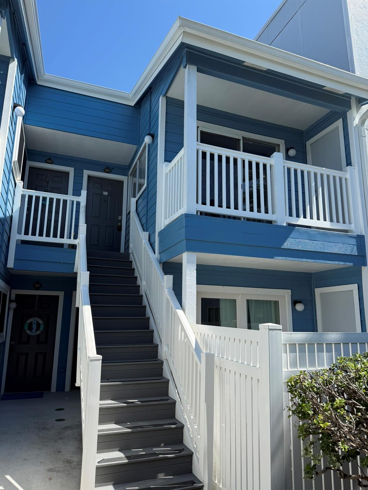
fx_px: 340
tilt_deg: +13.6
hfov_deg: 56.8
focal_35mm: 24
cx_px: 184
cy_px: 245
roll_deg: -1.4
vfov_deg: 71.6
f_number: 1.78
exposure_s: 1/3279
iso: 80
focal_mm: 6.76
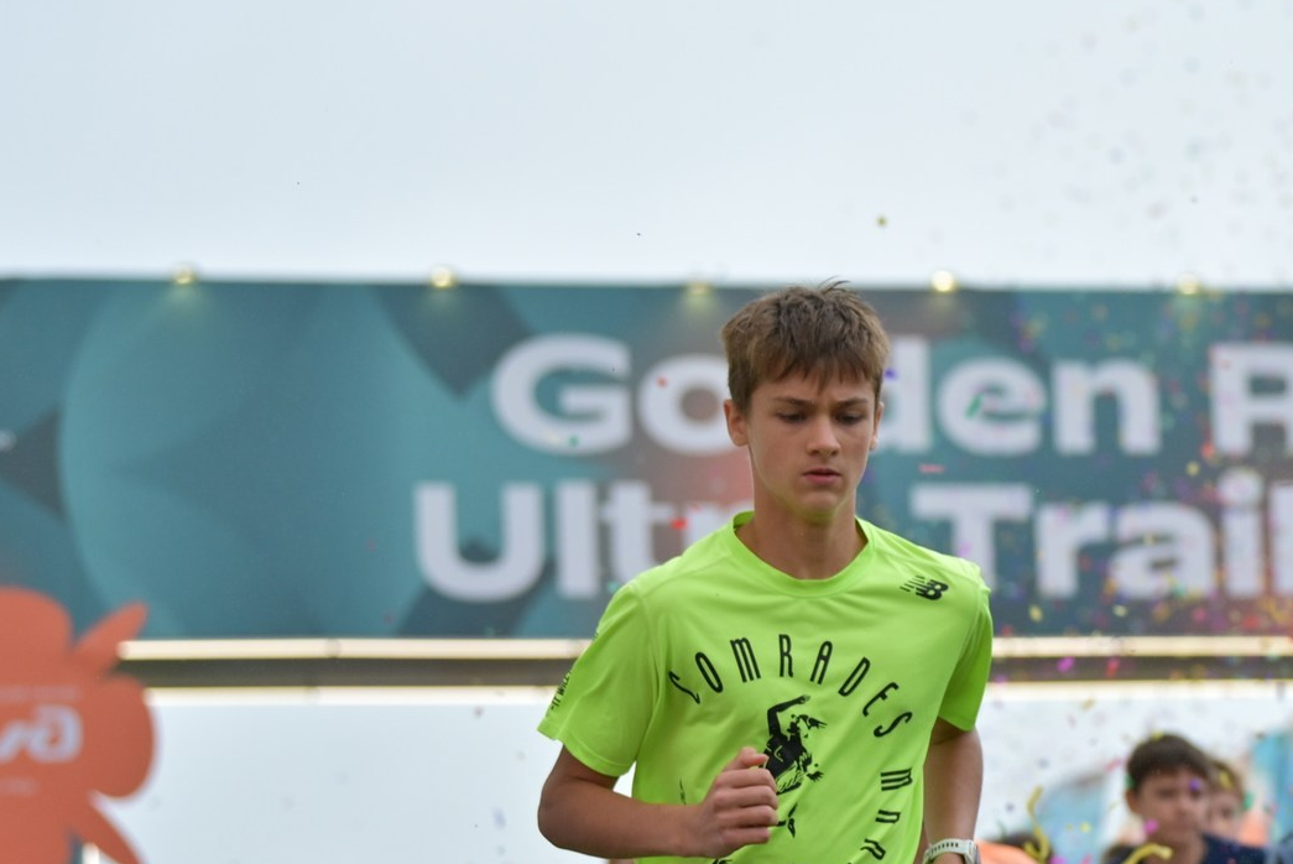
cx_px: 1439
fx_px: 6073
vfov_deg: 8.1
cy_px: 922
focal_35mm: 169
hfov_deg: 12.0
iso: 250
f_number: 2.8
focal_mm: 69
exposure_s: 1/1250
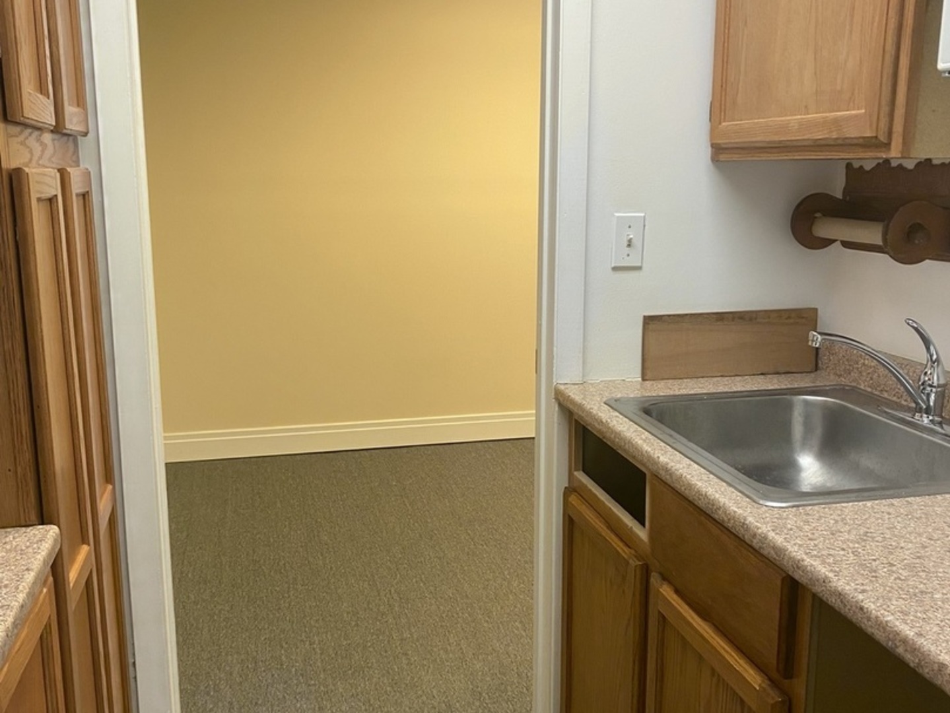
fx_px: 714
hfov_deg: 67.3
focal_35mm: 26
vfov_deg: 53.1
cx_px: 475
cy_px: 356
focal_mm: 4.25
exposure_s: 1/60
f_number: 1.8
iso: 100
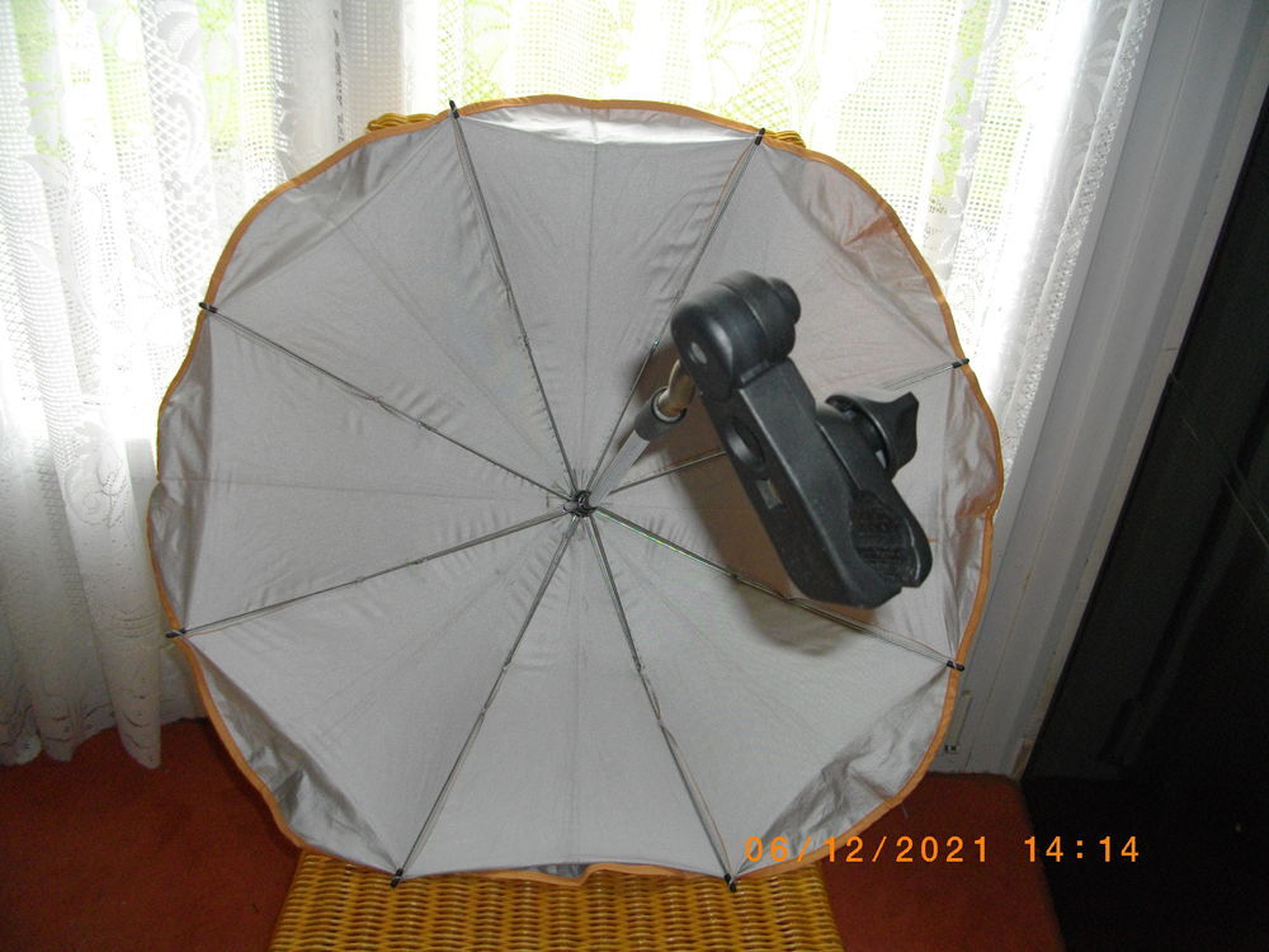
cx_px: 634
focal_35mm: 32
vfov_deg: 44.2
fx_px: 1173
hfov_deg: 56.8
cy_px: 476
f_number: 2.9
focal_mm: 5.7
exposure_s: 1/50
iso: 200
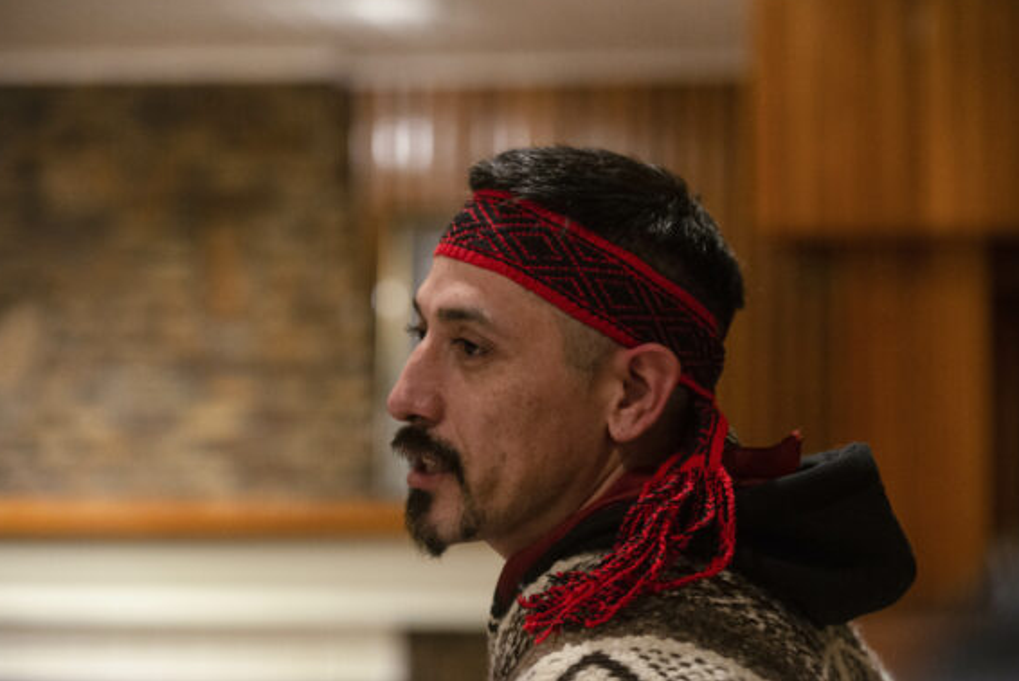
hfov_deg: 17.1
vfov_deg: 11.4
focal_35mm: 120
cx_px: 516
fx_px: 3398
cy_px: 343
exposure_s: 1/125
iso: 3200
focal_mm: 116
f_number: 3.5
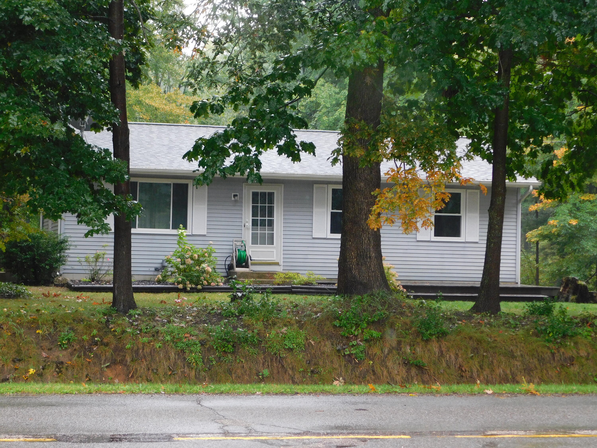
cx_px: 298
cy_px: 224
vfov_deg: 18.4
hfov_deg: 24.4
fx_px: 1380
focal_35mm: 80
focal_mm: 14.2
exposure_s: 1/60
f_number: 4.4
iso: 220
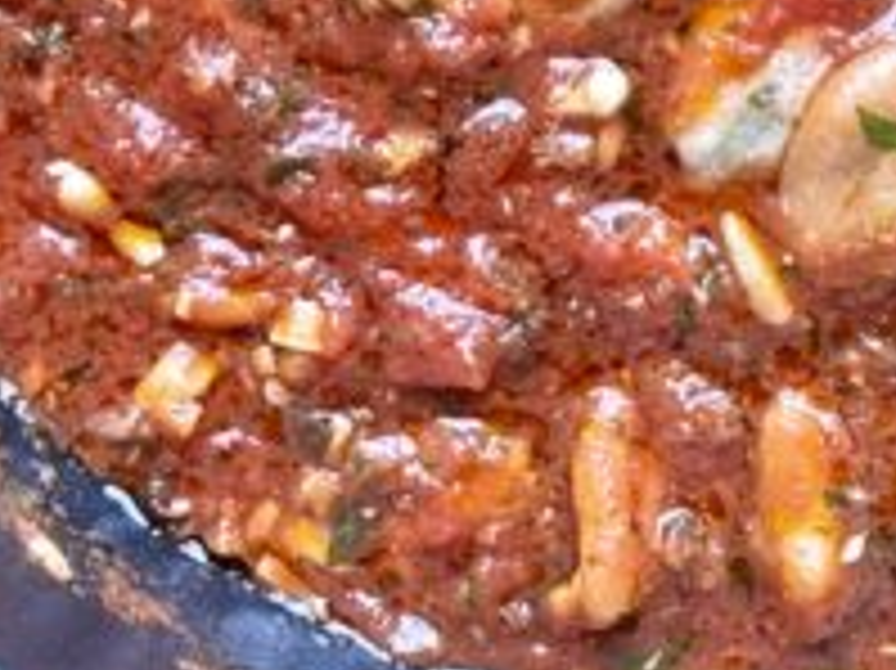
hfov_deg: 8.5
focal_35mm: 232
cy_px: -477
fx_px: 6001
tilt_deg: -88.9
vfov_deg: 6.3
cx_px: 567
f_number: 1.78
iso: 100
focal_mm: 6.76
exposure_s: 1/60
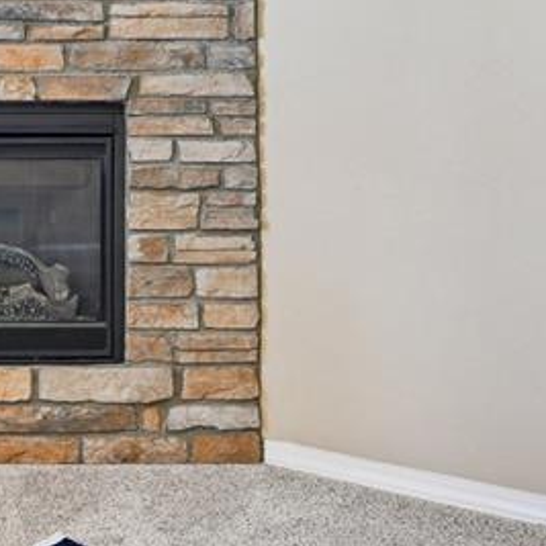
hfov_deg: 26.5
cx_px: -10
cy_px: 135
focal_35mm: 61
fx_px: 1089
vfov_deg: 27.8
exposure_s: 1/1.67
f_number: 11
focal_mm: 30
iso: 400
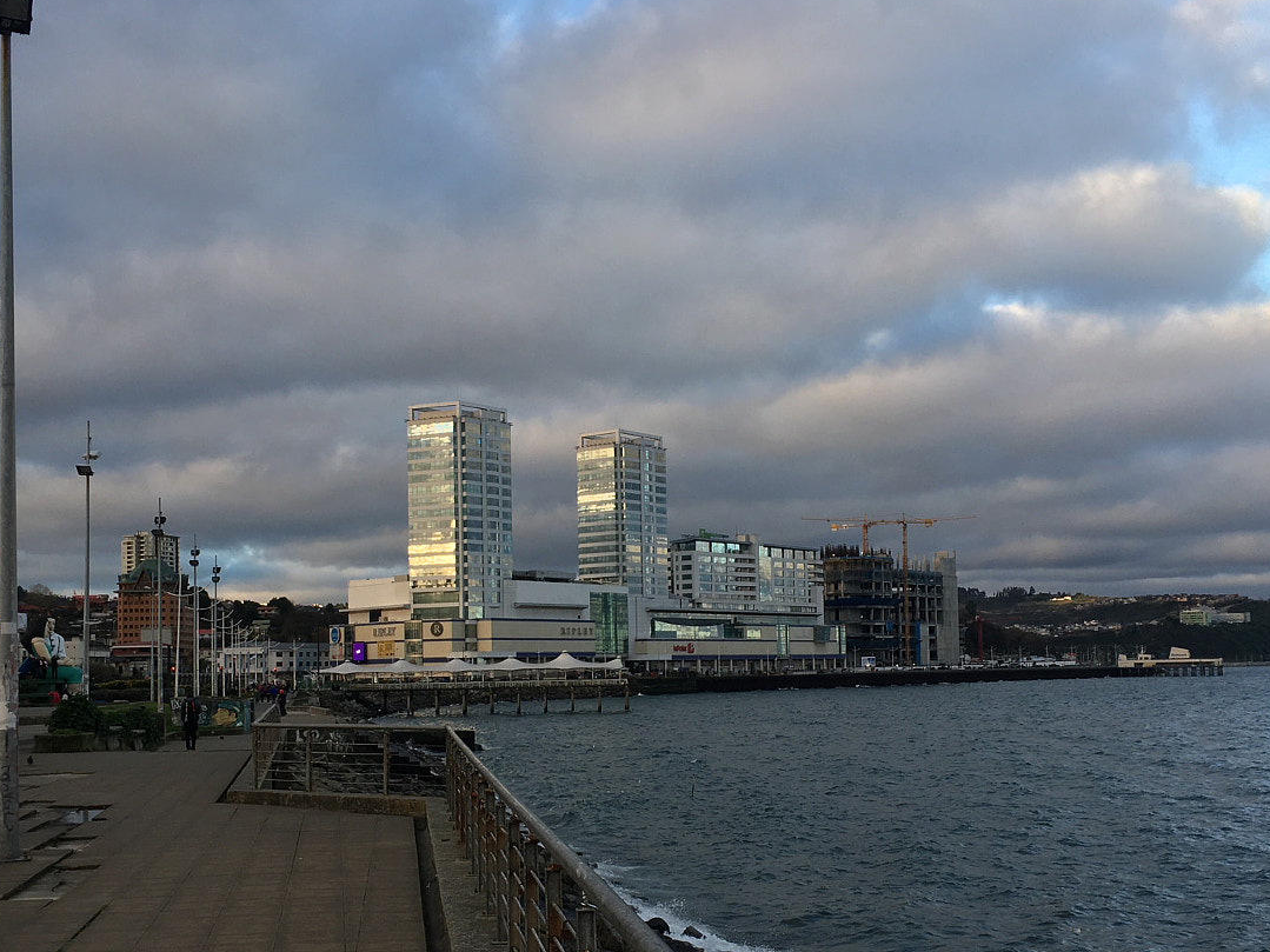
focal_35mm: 43
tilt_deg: +2.6
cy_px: 585
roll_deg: +1.5
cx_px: 613
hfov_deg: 43.8
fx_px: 1577
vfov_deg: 33.5
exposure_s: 1/273
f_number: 2.2
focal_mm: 4.15
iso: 25
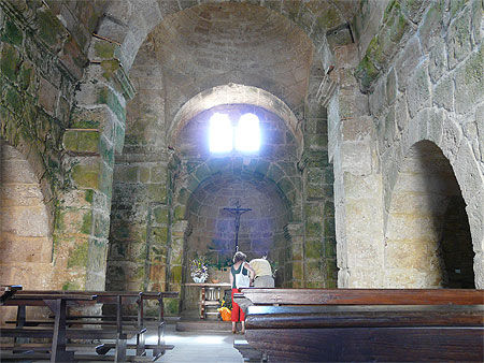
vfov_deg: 44.2
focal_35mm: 32
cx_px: 242
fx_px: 448
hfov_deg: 56.8
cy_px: 182
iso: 200
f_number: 2.8
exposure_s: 1/13
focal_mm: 5.3
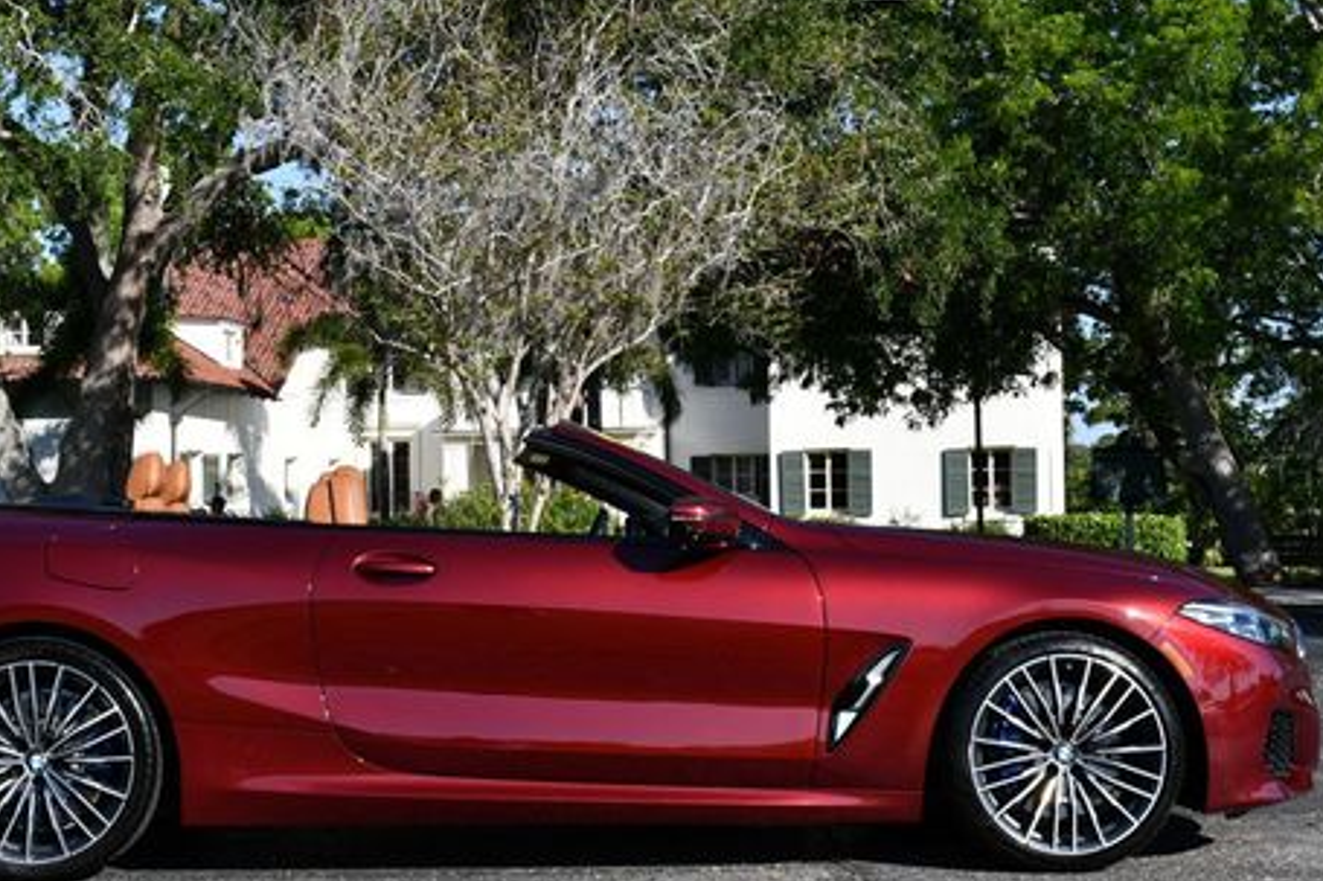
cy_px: 404
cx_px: 506
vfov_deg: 21.9
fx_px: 2278
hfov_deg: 32.3
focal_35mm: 62
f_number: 8
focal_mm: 22
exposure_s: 1/250
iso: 100
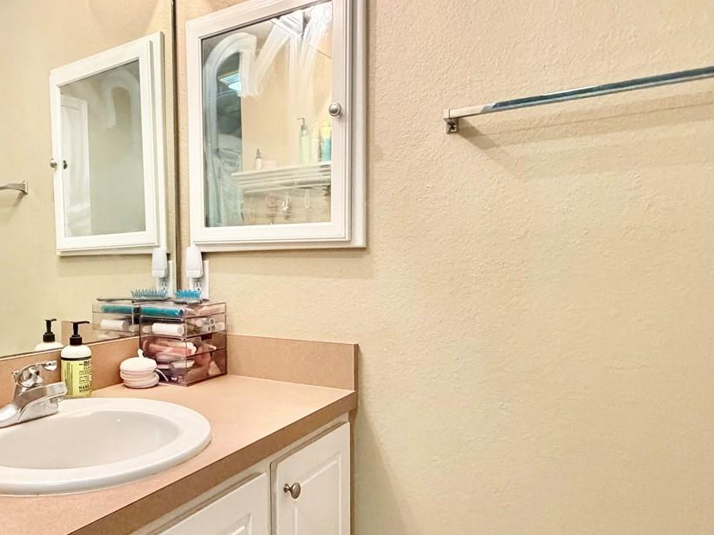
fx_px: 557
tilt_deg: -3.2
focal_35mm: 27
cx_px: 223
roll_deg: +1.5
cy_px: 291
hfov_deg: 63.2
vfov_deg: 51.3
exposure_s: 1/60
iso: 400
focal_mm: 2.22
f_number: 2.2
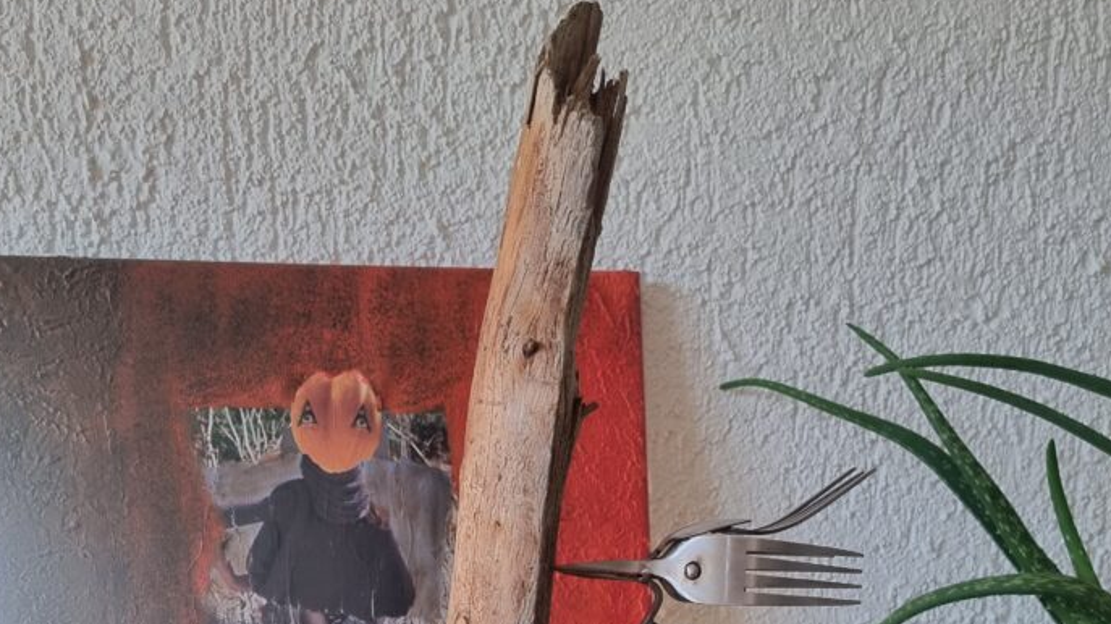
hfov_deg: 51.6
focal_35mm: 39
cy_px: 635
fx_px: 1149
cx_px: 576
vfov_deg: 28.4
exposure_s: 1/100
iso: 80
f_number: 1.8
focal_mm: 6.7
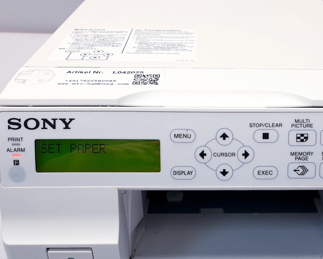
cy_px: 204
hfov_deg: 42.2
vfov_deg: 33.9
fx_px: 411
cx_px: 219
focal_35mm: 43
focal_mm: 4.3
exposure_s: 1/100
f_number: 2.4
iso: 50
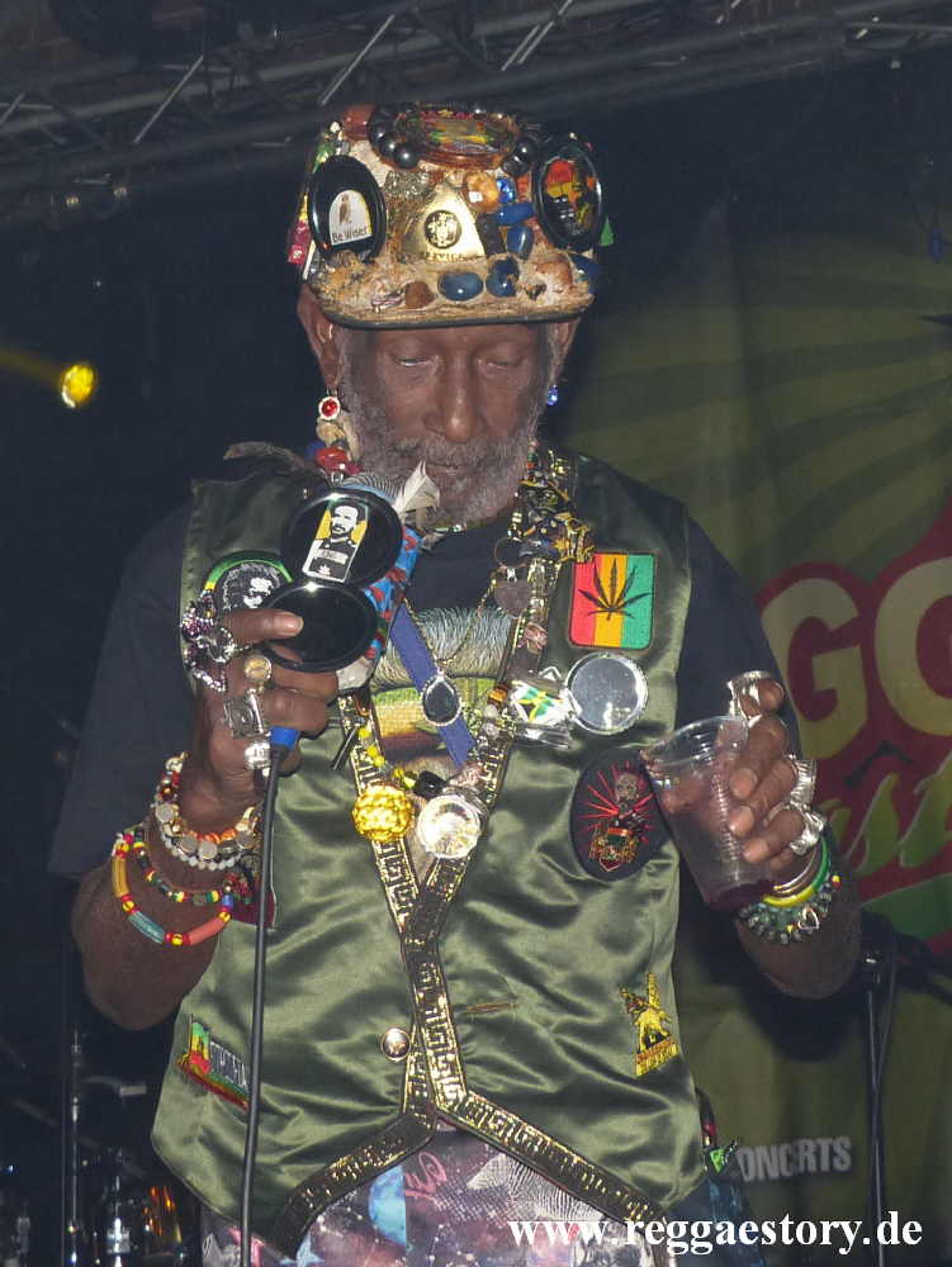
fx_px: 1832
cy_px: 634
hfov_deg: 29.1
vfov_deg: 38.2
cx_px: 476
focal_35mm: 50
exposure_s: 1/160
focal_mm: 9.1
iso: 160
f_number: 2.8
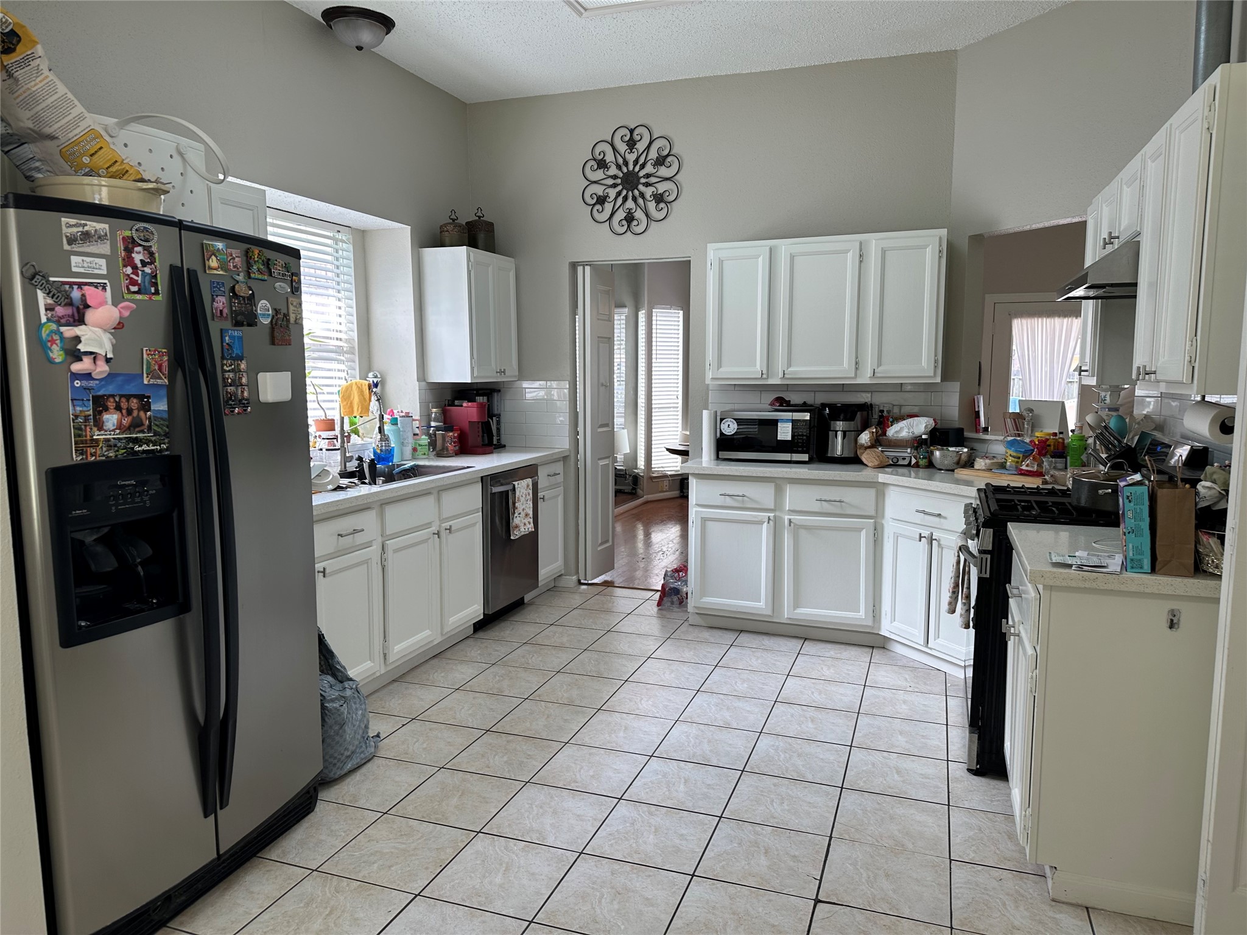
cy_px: 468
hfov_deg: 71.6
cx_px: 624
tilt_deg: -8.4
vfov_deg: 56.8
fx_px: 865
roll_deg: +0.0
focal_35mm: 24
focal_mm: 6.86
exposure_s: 1/127
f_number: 1.78
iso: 64
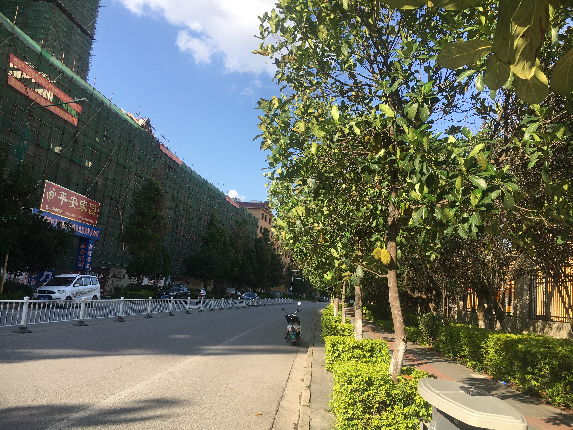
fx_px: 480
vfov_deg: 48.2
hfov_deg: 61.7
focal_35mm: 29
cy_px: 215
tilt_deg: +7.8
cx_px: 286
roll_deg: -4.2
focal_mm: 4.15
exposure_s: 1/793
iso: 25
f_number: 2.2
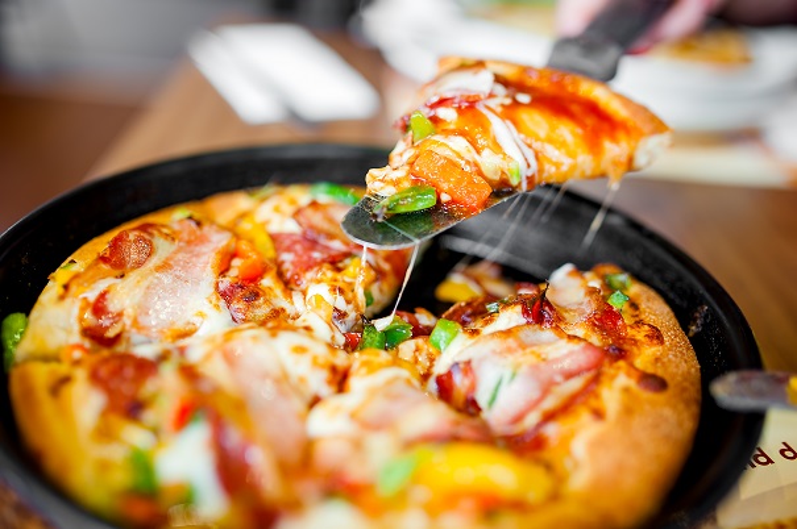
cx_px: 398
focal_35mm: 35
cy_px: 264
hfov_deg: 54.5
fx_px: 774
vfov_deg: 37.8
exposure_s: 1/125
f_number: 2
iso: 400
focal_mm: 35
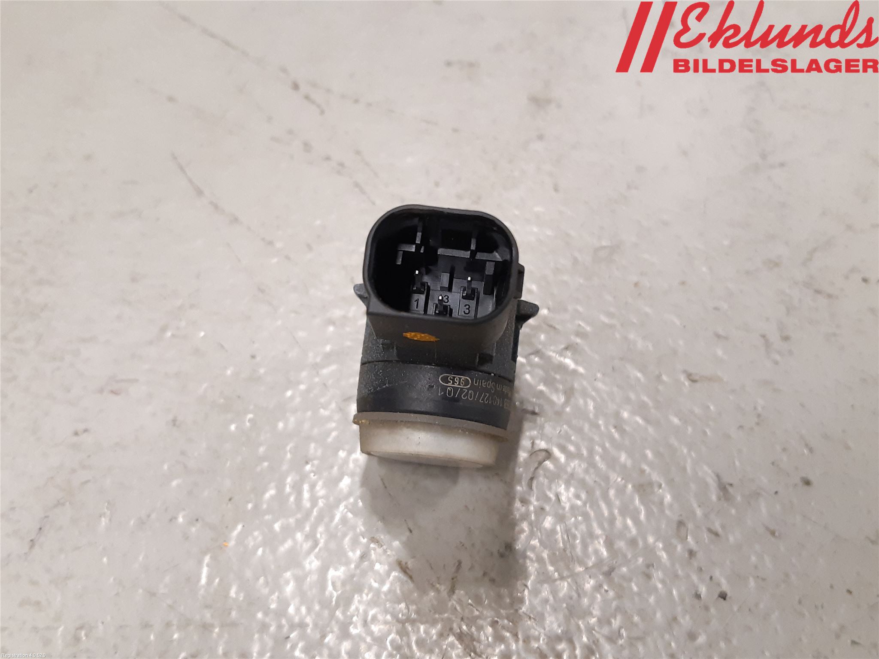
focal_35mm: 26
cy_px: 330
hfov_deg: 67.3
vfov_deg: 53.1
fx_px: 660
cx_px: 440
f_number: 1.7
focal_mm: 3.93
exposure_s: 1/50
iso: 200
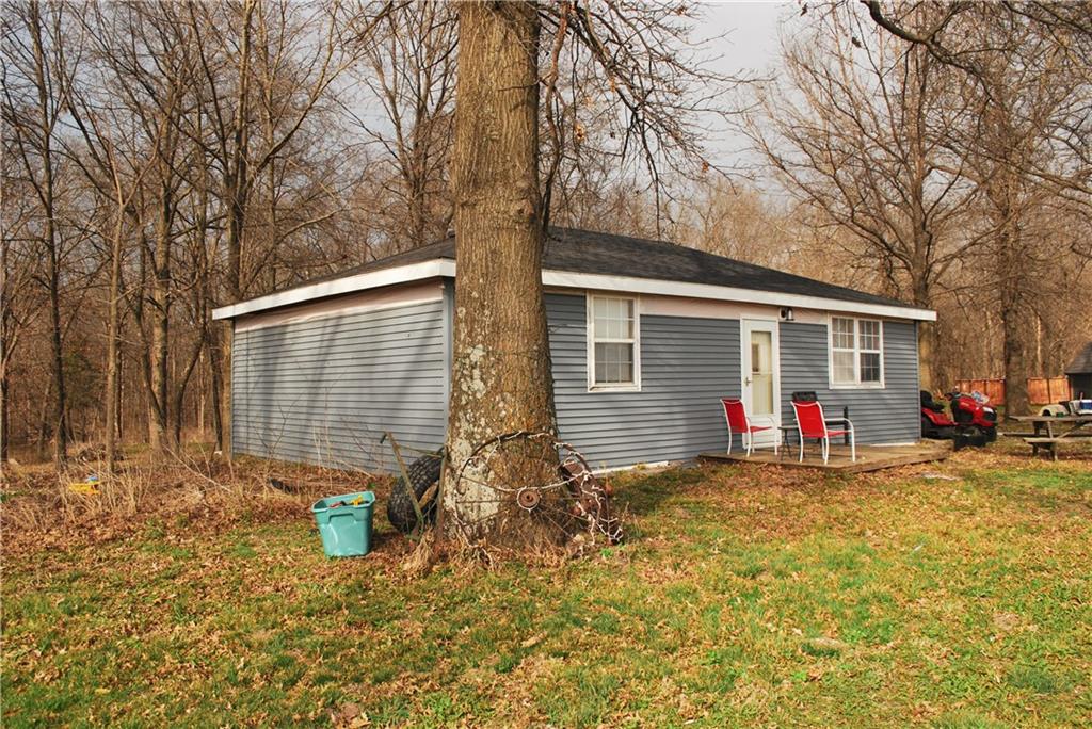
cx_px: 546
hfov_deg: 67.4
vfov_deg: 48.0
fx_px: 819
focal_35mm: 27
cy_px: 364
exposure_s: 1/400
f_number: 8
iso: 400
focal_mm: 18
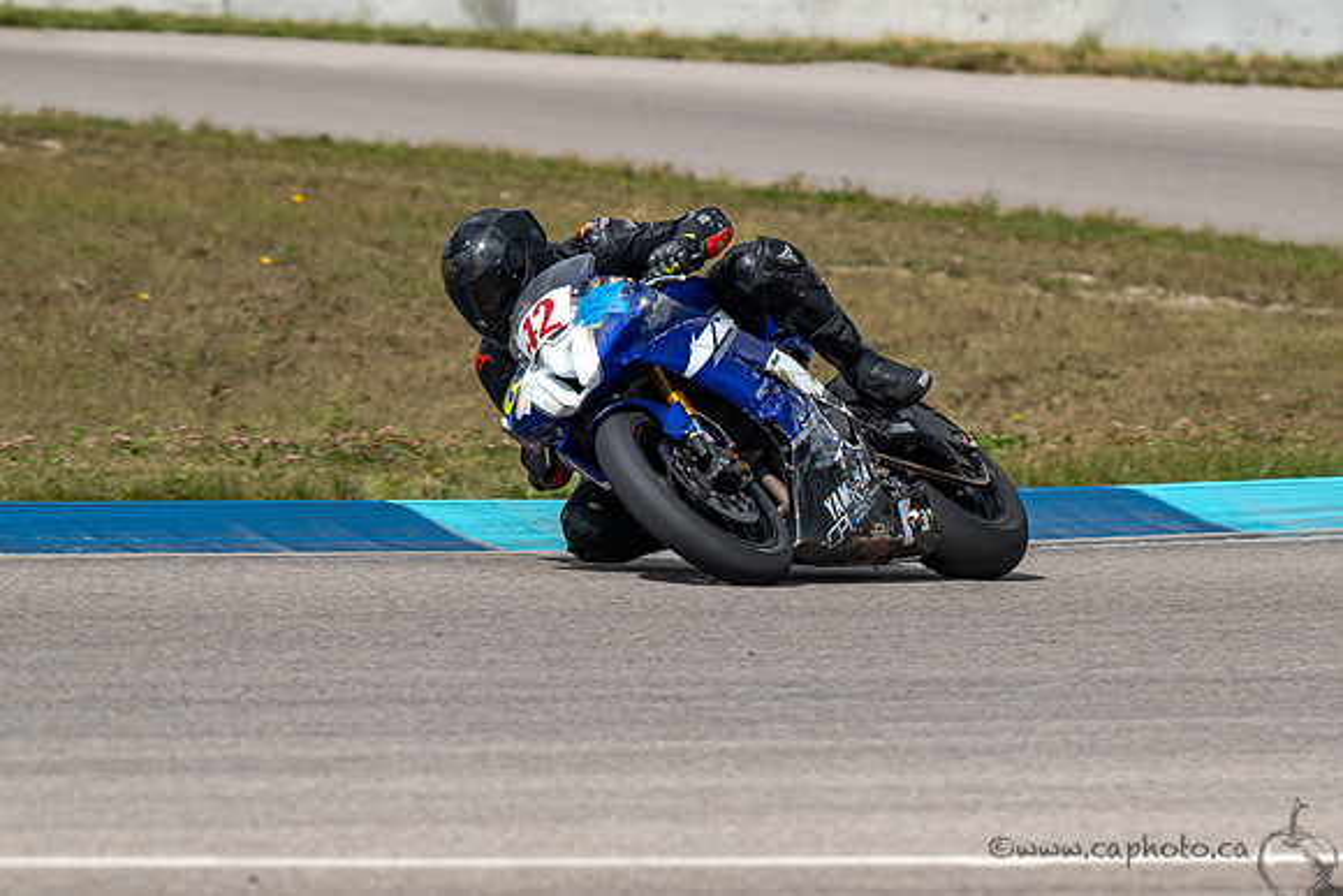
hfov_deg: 5.3
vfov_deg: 3.5
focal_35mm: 392
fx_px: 14630
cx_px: 801
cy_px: 509
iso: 110
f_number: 8
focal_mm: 300
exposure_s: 1/800
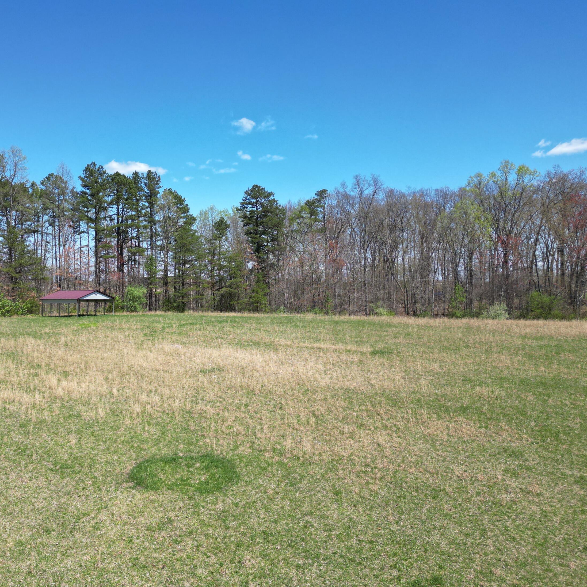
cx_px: 204
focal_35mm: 29
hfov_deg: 54.7
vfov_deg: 55.6
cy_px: 288
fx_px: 556
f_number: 1.7
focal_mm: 6.72
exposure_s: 1/2000
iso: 100
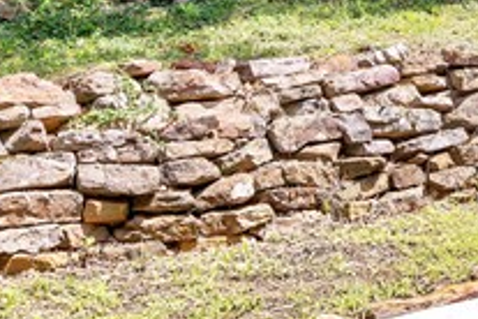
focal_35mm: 84
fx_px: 1115
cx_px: 628
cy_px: 21
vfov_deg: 16.0
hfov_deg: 21.7
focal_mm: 16
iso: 100
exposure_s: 1/30
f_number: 6.3
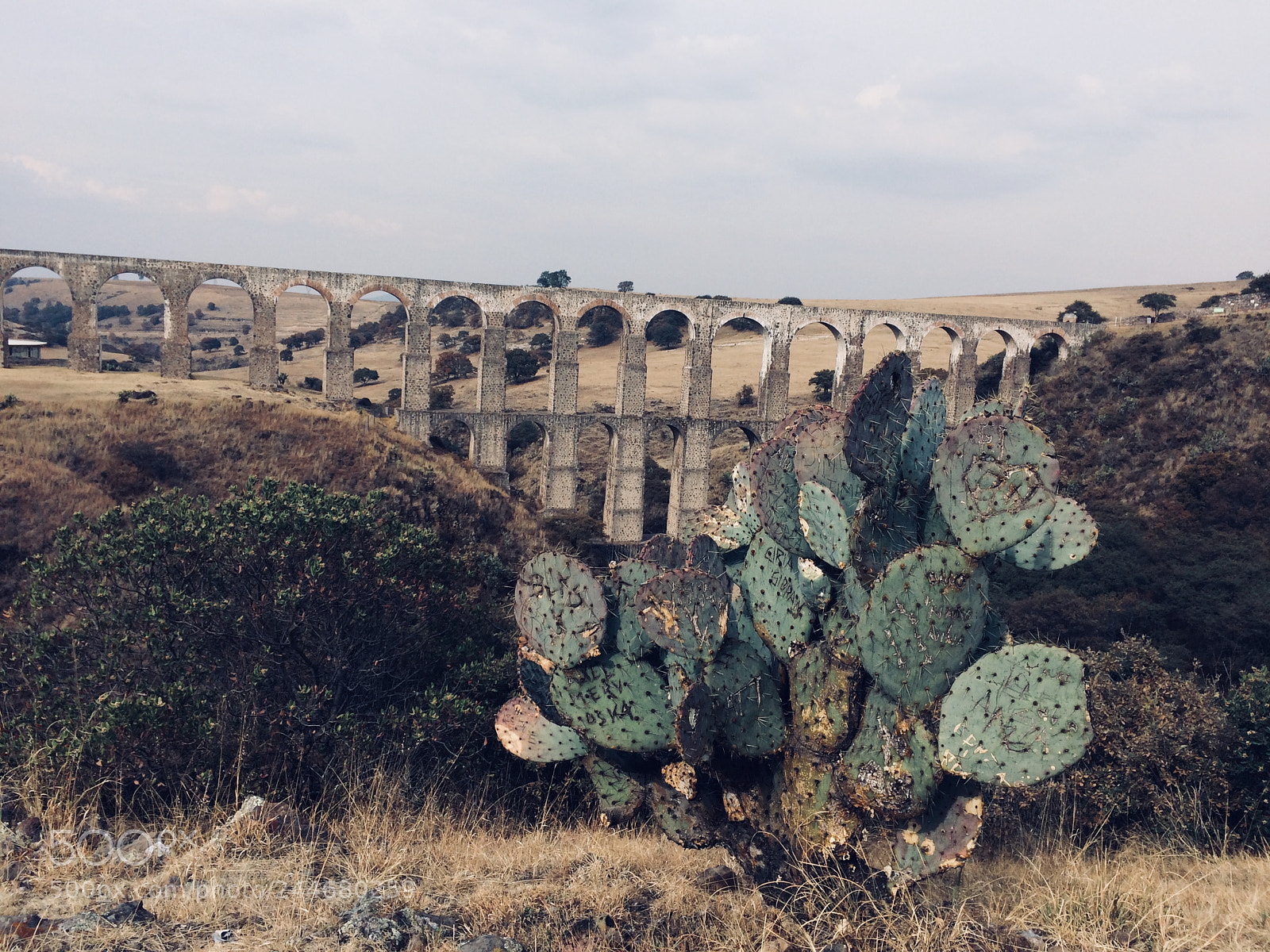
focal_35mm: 29
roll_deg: -2.8
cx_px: 635
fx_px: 1064
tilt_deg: -10.1
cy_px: 476
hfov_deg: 61.7
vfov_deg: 48.2
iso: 32
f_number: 2.2
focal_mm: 4.15
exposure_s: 1/1580
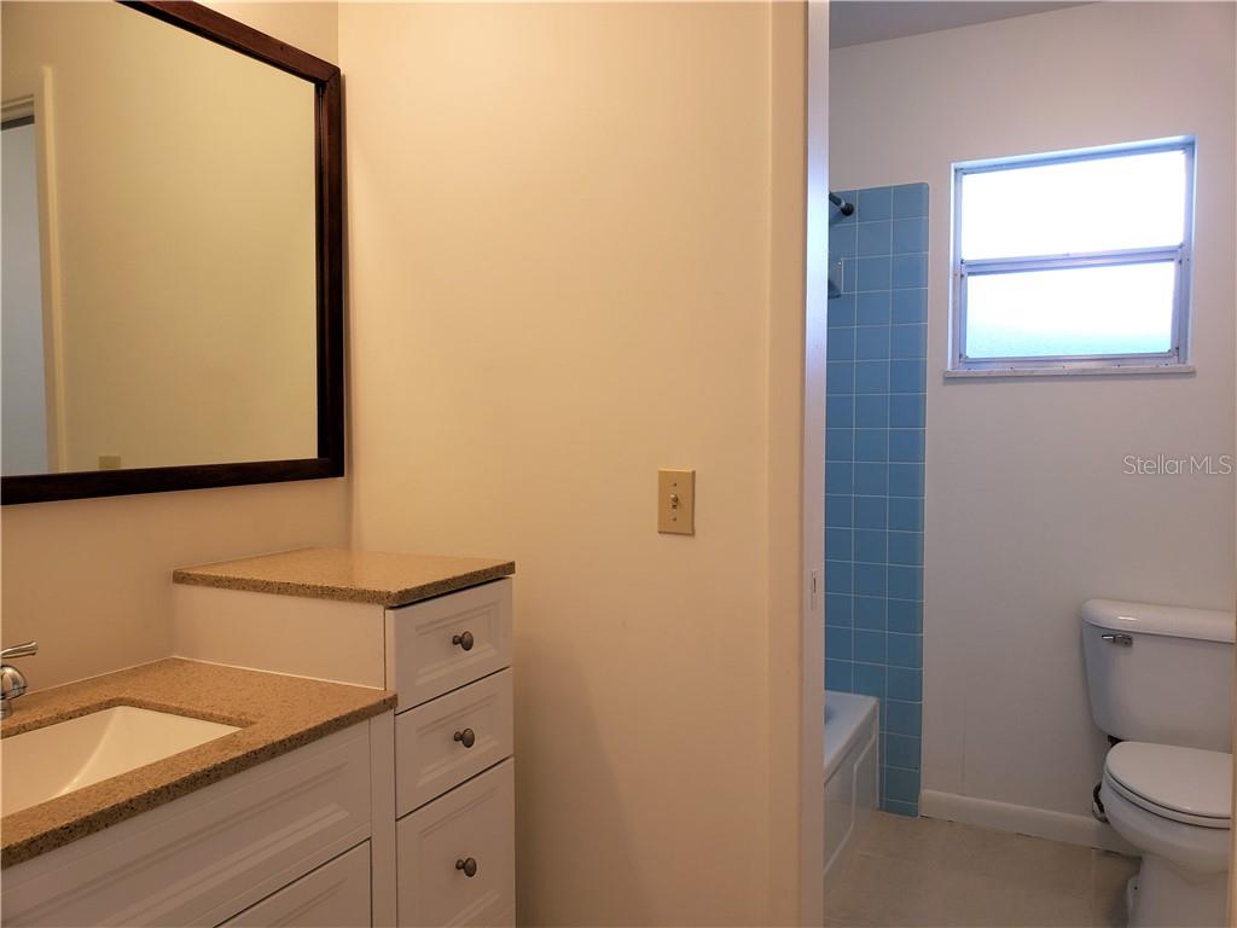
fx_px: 929
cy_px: 464
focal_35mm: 26
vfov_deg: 53.1
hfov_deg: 67.3
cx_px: 618
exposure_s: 1/60
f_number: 2.4
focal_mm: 4.3
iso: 80
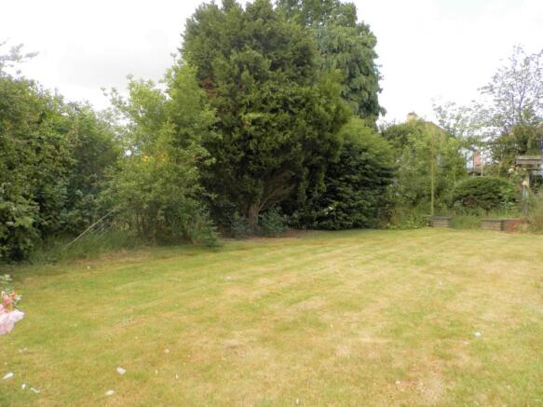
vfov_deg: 54.9
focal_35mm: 25
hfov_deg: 69.4
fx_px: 392
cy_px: 204
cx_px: 272
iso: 80
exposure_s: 1/250
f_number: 3.1
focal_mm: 4.5
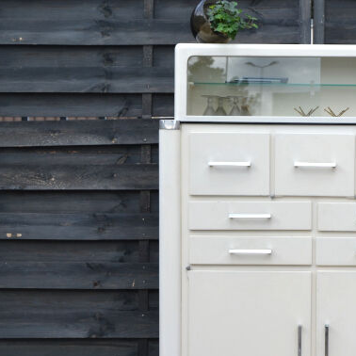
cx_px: 317
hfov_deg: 18.8
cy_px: 230
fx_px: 1059
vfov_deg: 19.0
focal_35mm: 91
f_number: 7.1
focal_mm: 30
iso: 100
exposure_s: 1/200
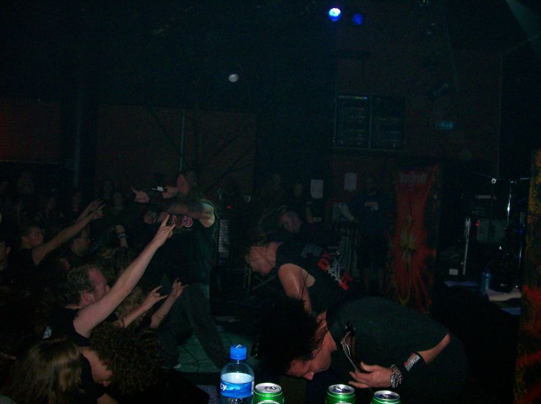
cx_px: 270
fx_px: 562
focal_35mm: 36
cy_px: 202
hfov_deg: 51.4
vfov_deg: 39.6
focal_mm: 6
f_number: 2.7
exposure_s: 1/64
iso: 140
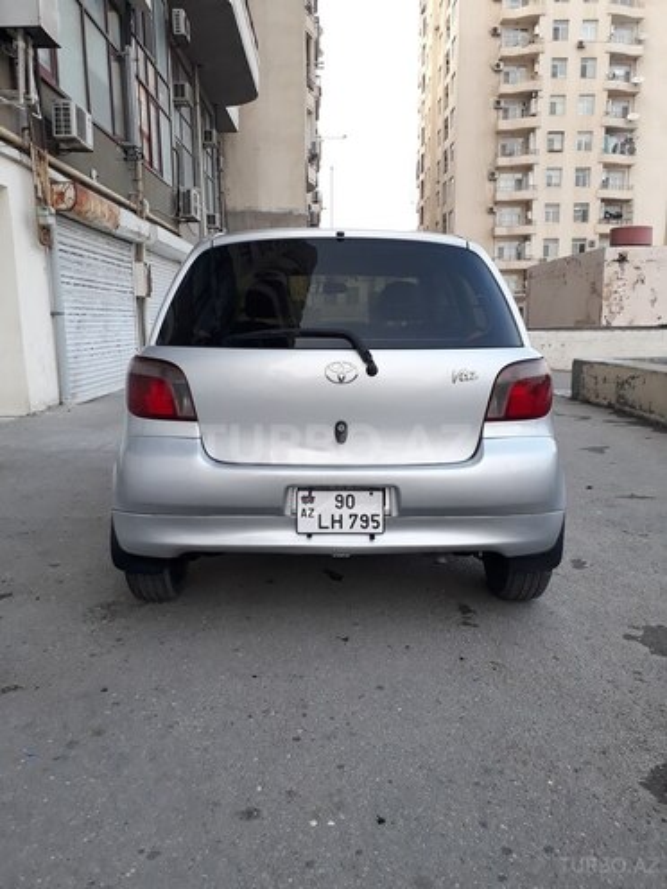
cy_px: 444
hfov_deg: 51.4
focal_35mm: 27
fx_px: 694
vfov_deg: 65.3
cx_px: 334
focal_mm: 3.6
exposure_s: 1/100
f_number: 1.9
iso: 64
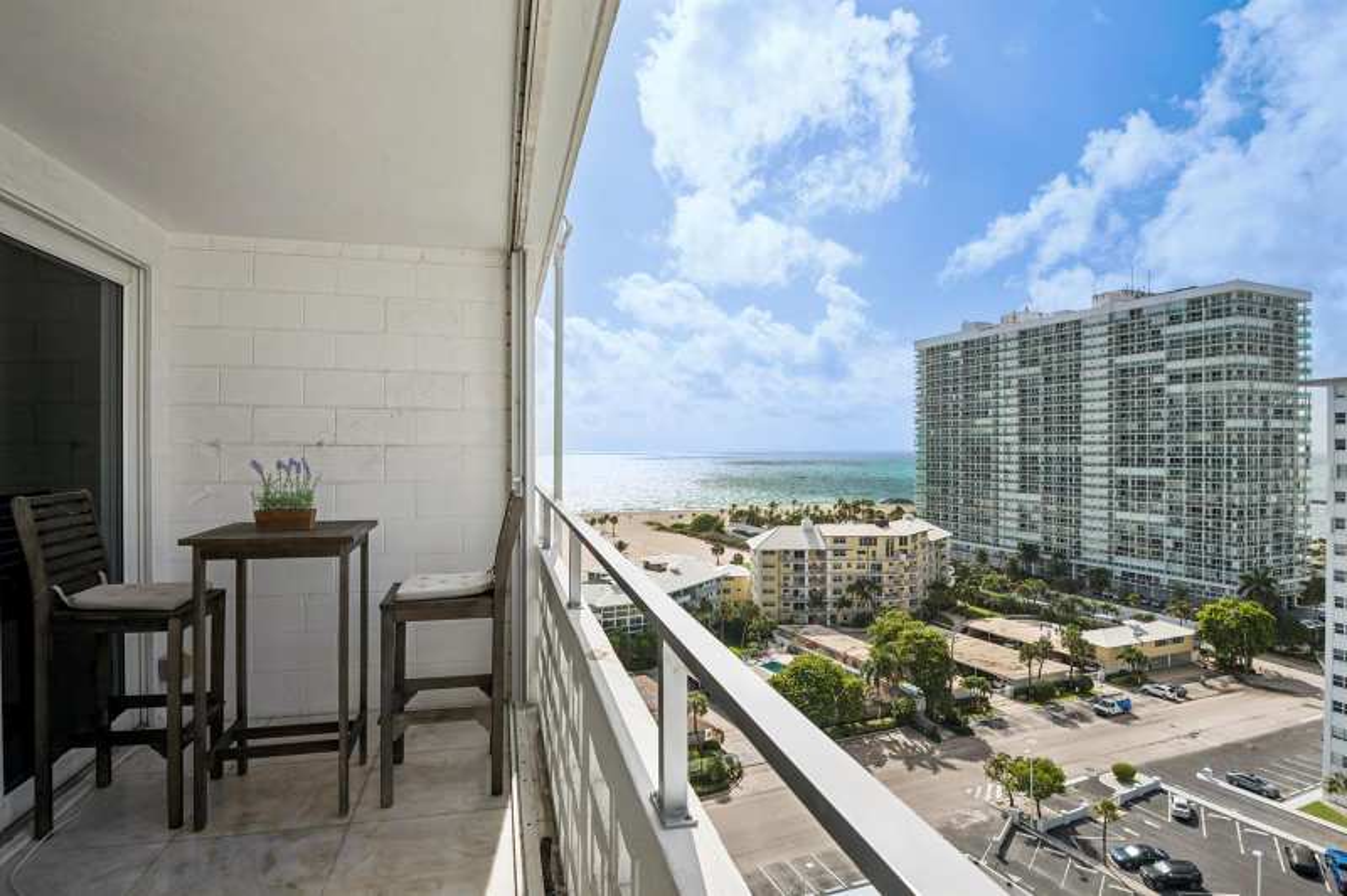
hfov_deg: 90.0
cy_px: 448
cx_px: 674
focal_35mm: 18
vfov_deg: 67.3
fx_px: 673
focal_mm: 18
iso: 250
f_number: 8
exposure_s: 1/1250
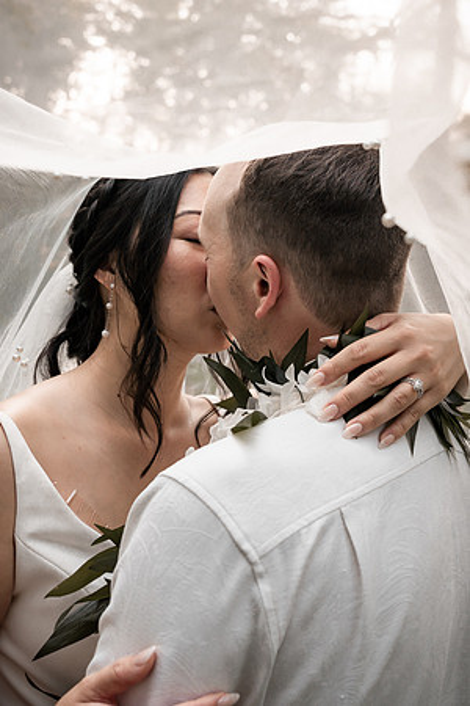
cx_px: 348
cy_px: 278
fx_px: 863
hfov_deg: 30.0
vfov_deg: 44.2
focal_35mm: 44
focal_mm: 24
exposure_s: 1/500
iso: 200
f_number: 3.5
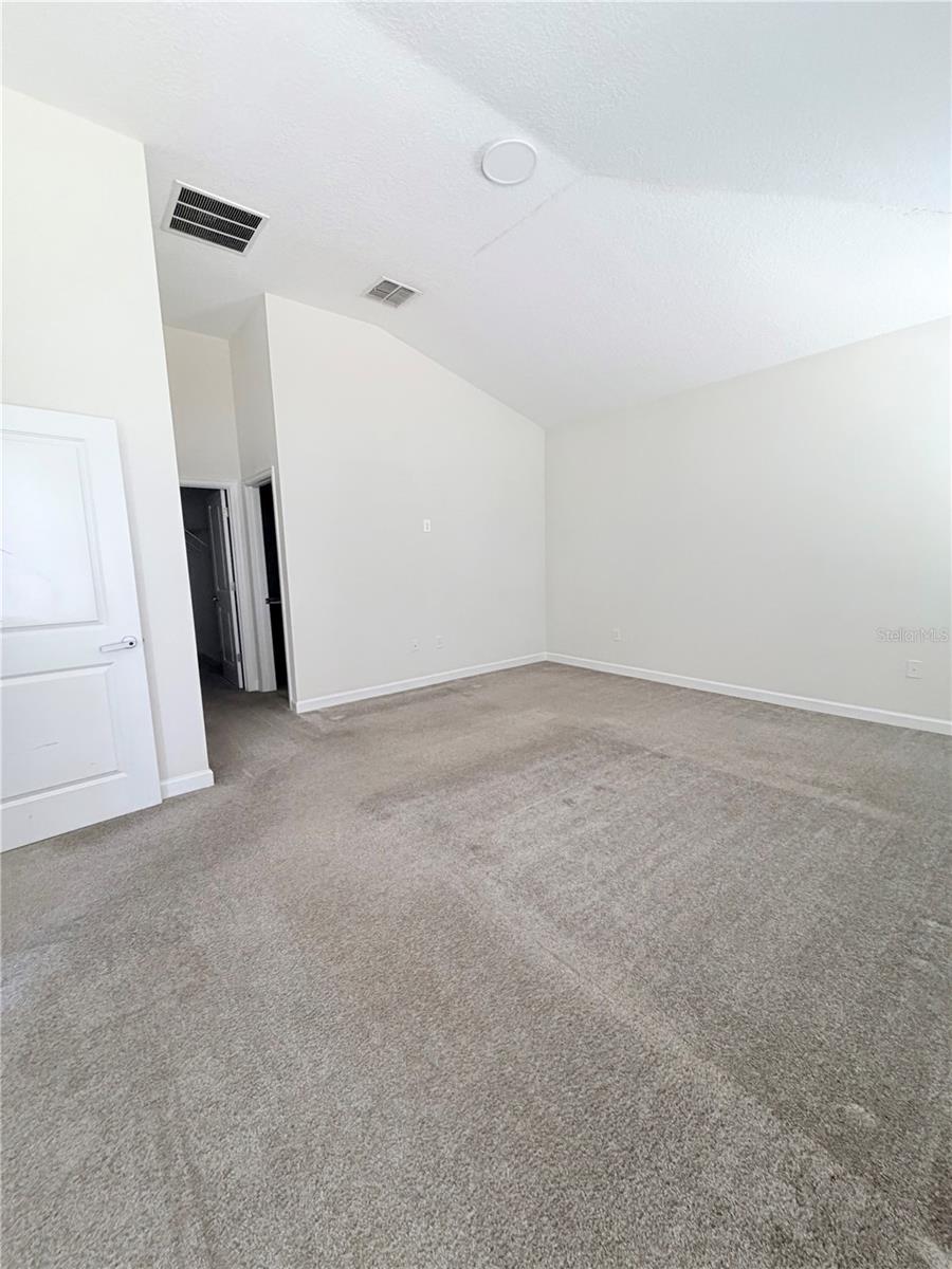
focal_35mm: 14
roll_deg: +0.8
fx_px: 513
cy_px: 634
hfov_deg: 85.7
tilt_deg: -8.6
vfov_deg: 102.1
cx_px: 476
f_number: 2.2
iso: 400
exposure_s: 1/60
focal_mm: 2.22
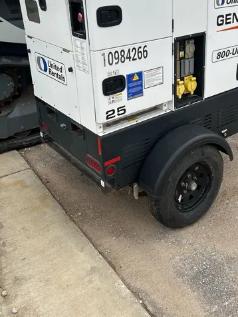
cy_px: 96
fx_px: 366
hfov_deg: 35.7
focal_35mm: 40
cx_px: 156
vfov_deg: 45.8
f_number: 1.5
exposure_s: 1/1751
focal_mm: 5.7
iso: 50
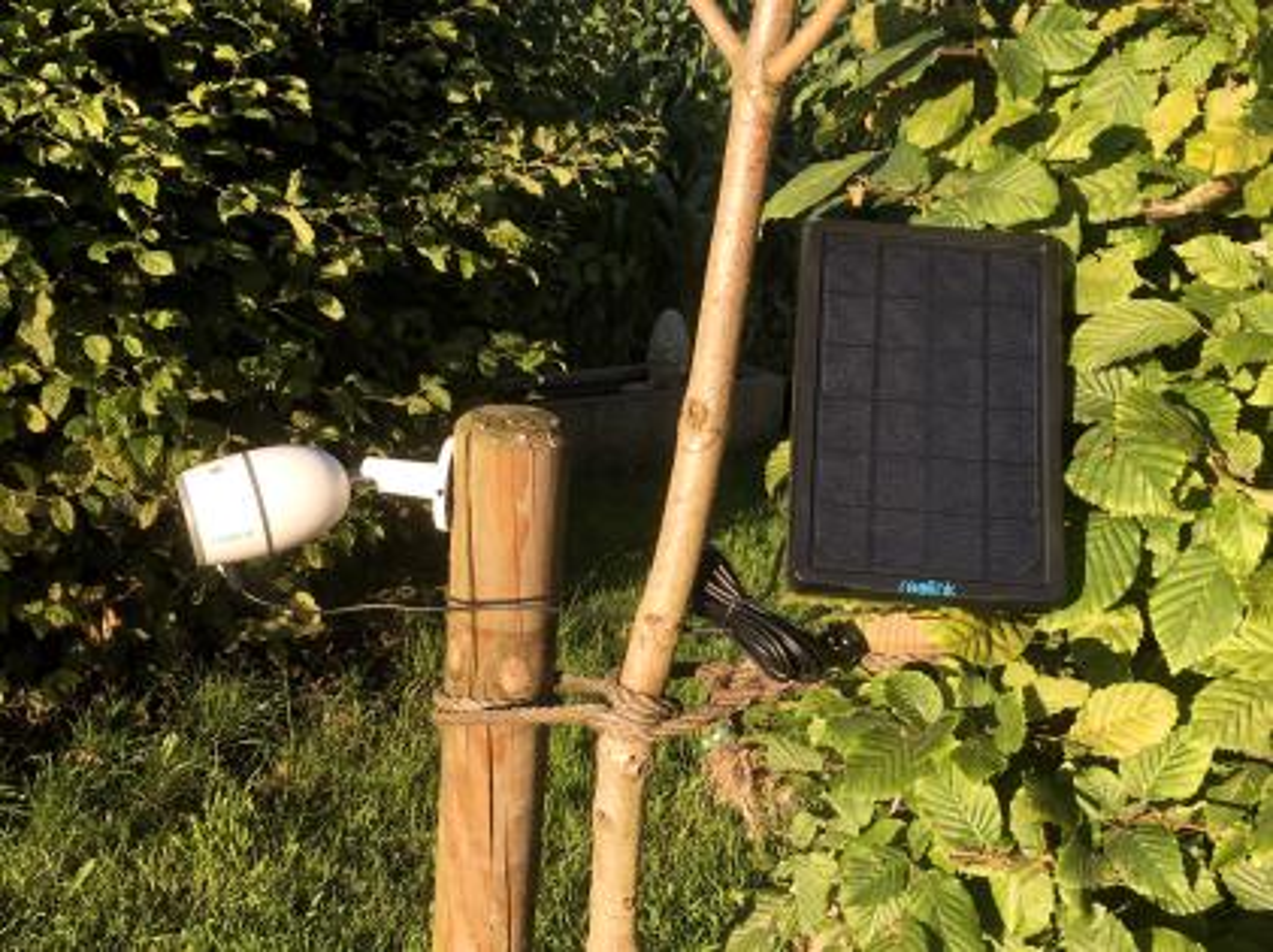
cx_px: 636
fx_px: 1066
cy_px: 476
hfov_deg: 61.7
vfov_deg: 48.2
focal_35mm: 29
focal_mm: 4.15
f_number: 2.2
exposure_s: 1/569
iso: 25
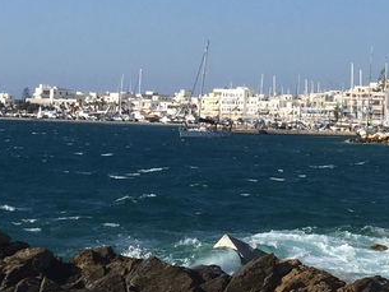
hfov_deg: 16.9
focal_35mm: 114
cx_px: 385
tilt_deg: +6.1
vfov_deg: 12.9
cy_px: 15
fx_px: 1282
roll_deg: -1.9
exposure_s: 1/2639
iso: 32
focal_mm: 4.15
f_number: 2.2
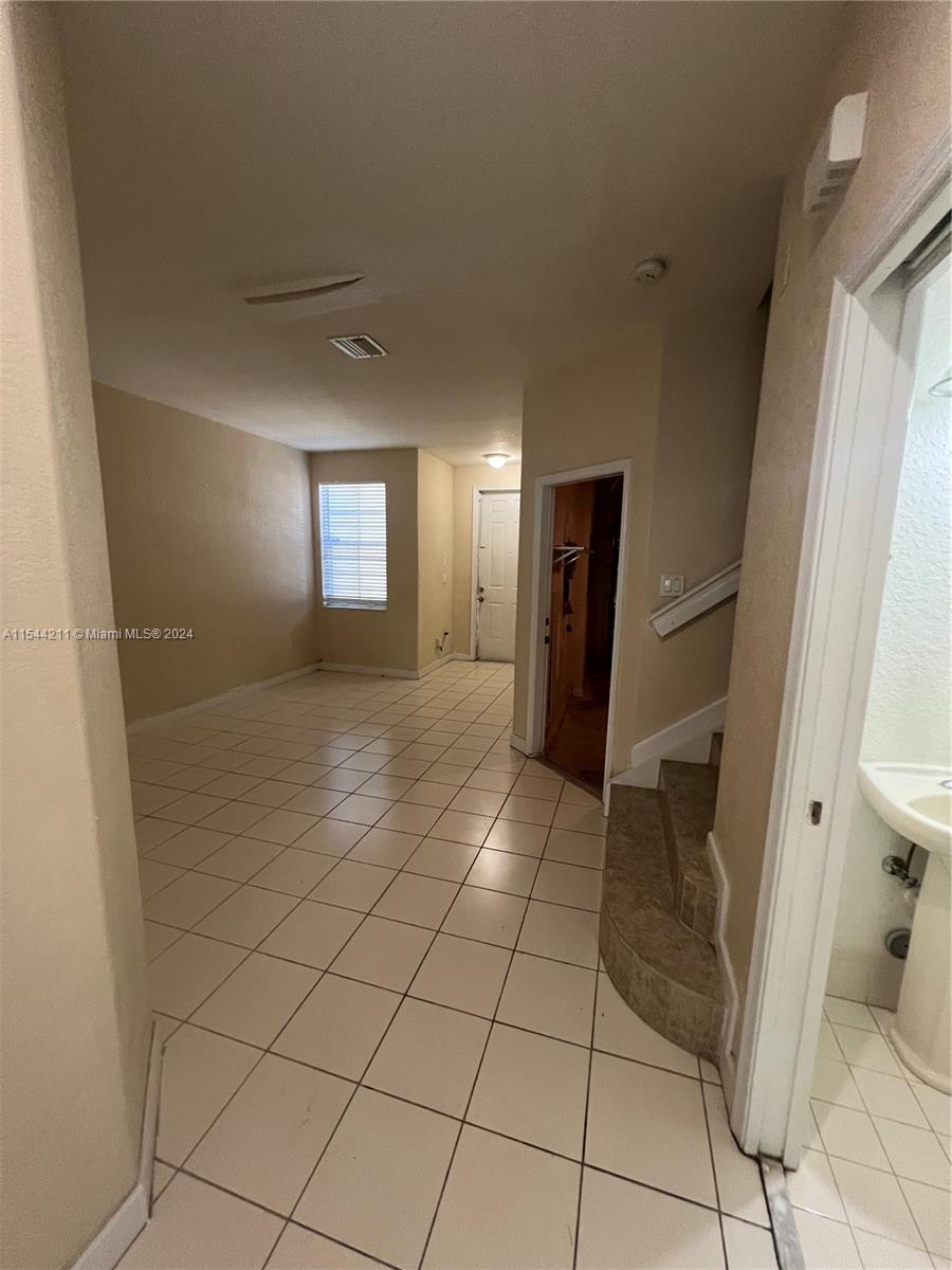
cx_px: 476
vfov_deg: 106.2
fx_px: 477
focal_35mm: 13
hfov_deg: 89.9
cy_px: 635
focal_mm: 1.57
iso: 320
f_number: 1.8
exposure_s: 1/60
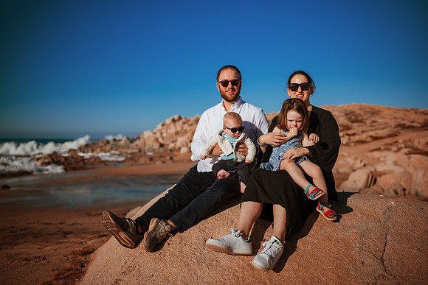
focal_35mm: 35
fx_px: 416
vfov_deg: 37.9
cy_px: 142
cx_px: 214
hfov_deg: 54.4
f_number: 2
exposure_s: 1/8000
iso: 50
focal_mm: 35
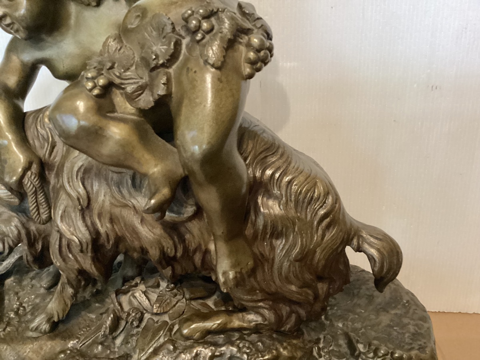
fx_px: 430
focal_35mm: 31
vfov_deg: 45.4
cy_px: 180
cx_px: 240
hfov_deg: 58.4
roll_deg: -1.4
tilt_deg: -25.7
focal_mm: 3.3
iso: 640
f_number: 2.4
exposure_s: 1/20
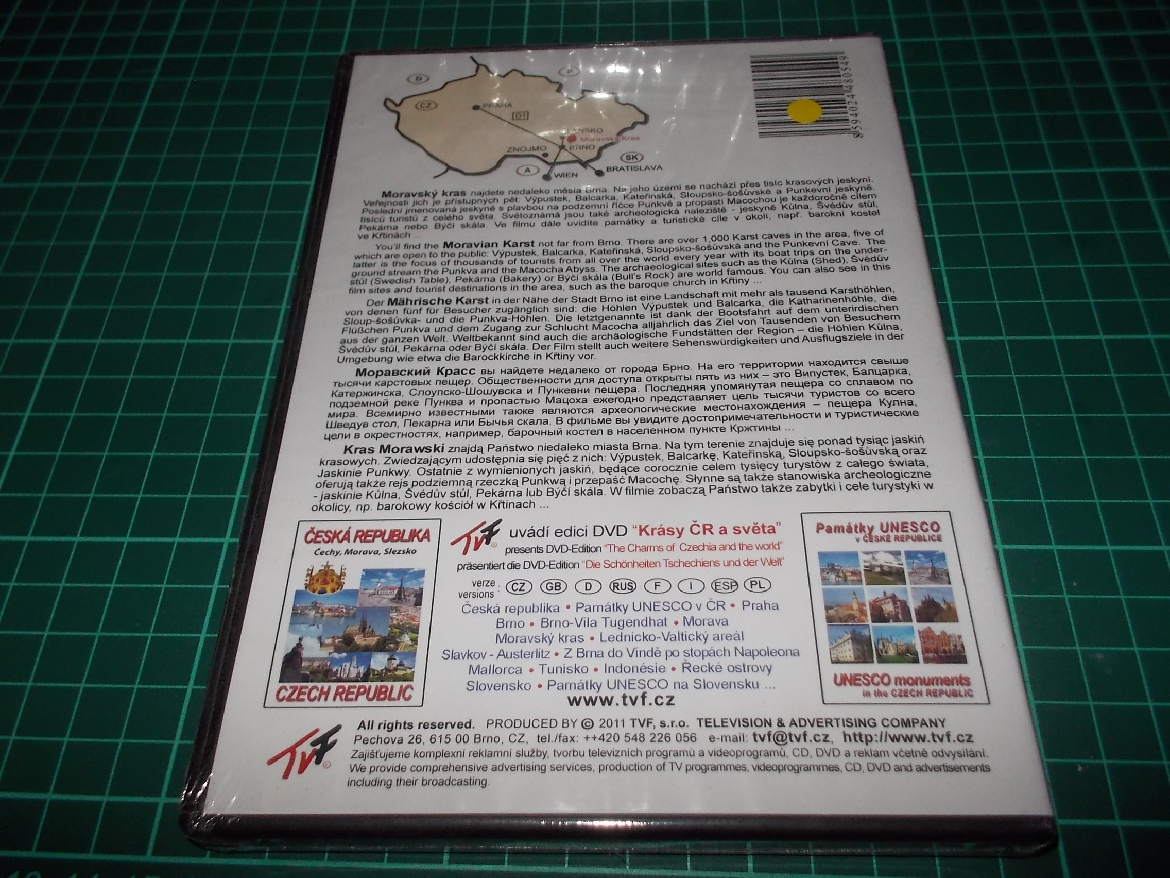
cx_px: 585
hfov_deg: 61.7
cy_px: 439
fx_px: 980
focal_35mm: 29
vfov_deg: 48.2
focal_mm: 4.1
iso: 200
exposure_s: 1/30
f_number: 3.3
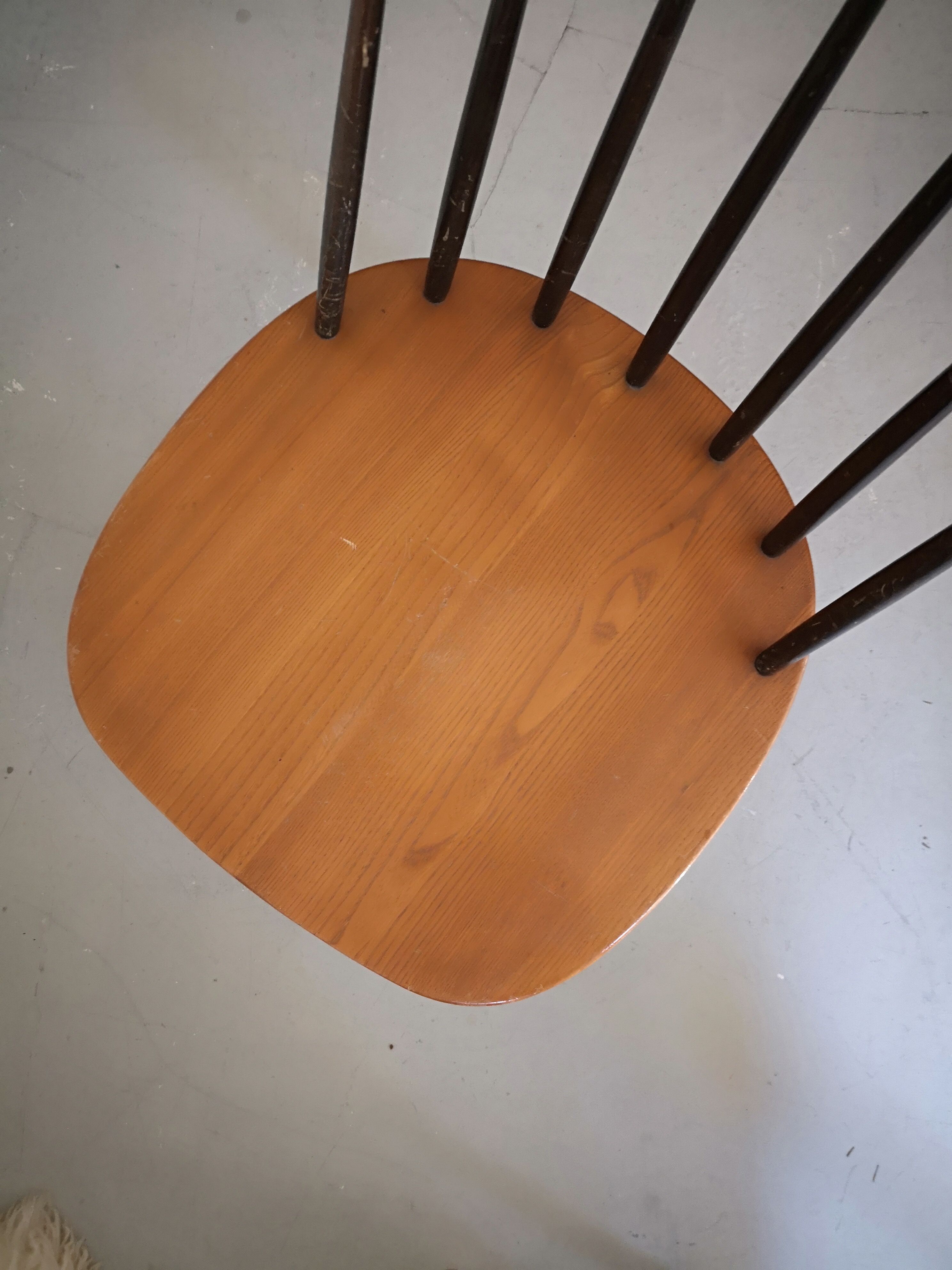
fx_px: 990
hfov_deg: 51.4
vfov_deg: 65.3
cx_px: 476
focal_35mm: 27
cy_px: 635
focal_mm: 3.95
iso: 320
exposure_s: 1/25
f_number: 1.8
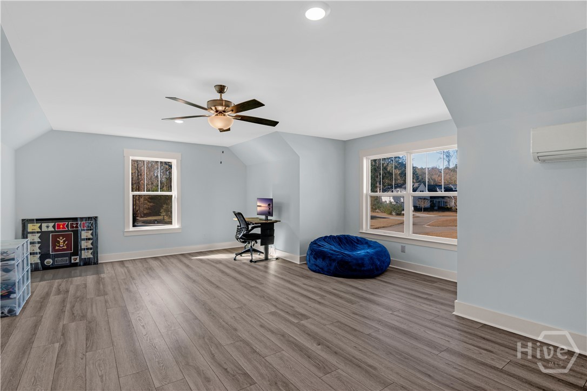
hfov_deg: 95.0
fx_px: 269
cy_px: 196
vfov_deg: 72.1
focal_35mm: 16
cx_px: 294
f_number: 7.1
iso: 100
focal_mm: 11
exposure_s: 1/8
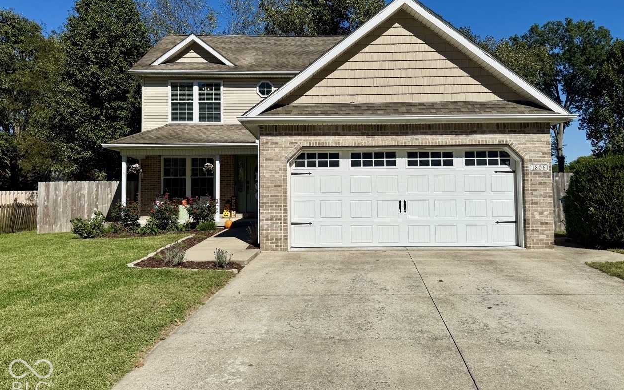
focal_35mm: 26
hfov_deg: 70.4
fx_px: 442
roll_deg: +1.0
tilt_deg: +3.1
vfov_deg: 47.5
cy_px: 167
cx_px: 318
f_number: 1.78
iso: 80
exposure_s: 1/10309
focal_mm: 6.76
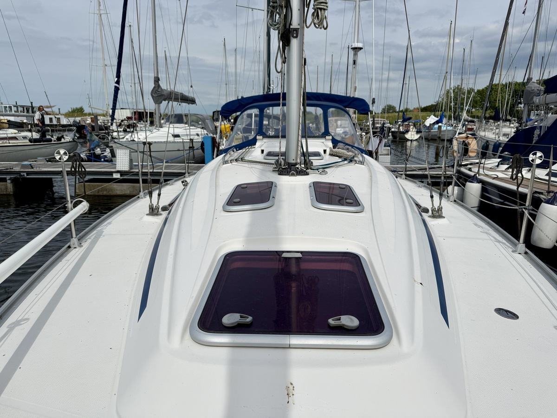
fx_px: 386
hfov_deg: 71.6
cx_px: 278
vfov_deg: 56.8
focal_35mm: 24
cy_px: 209
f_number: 1.78
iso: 64
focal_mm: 6.76
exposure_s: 1/14286
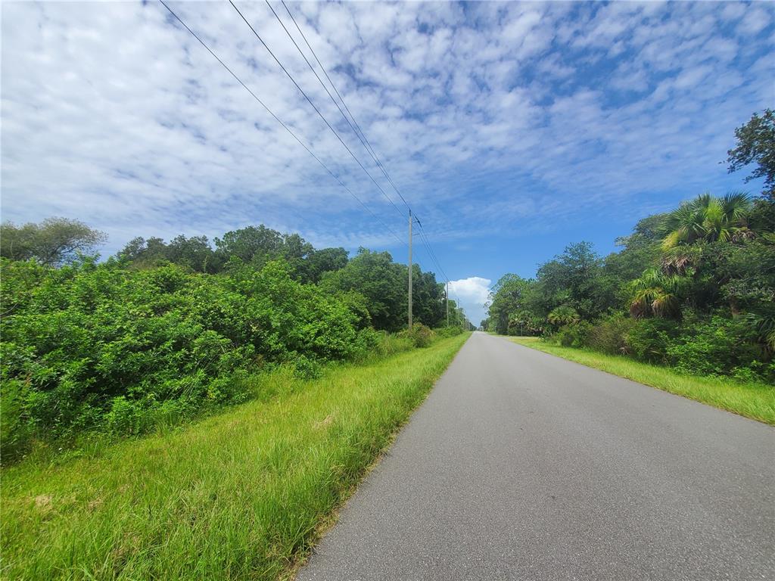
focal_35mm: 13
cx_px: 388
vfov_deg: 89.9
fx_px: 291
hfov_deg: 106.2
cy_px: 290
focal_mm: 1.8
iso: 50
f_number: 2.2
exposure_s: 1/1024
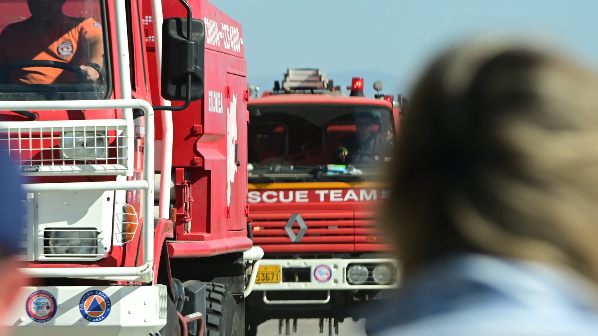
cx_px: 194
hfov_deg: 6.9
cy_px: 167
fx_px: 4978
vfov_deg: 3.9
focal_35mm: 314
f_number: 4
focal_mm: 120
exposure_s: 1/5000
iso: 320
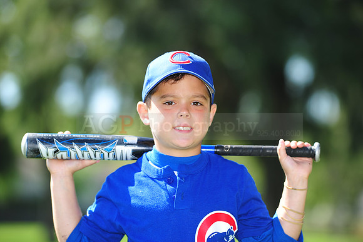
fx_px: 2015
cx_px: 182
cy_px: 121
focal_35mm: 200
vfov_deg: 6.9
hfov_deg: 10.3
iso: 200
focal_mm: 200
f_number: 4.5
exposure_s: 1/500
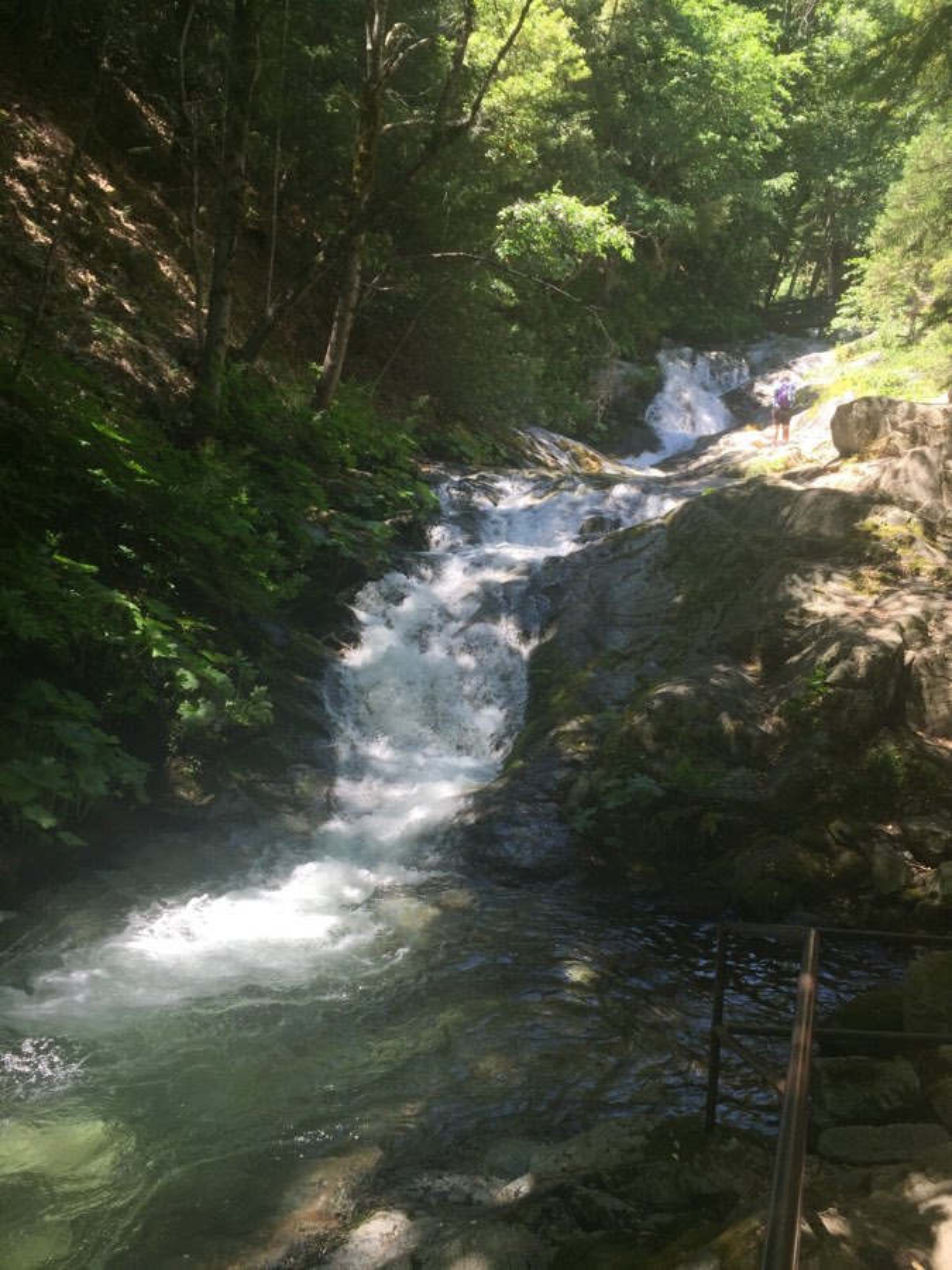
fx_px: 1063
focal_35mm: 29
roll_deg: -2.8
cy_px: 635
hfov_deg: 48.2
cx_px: 476
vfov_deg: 61.7
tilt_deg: -6.7
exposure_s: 1/255
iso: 32
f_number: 2.2
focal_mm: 4.15
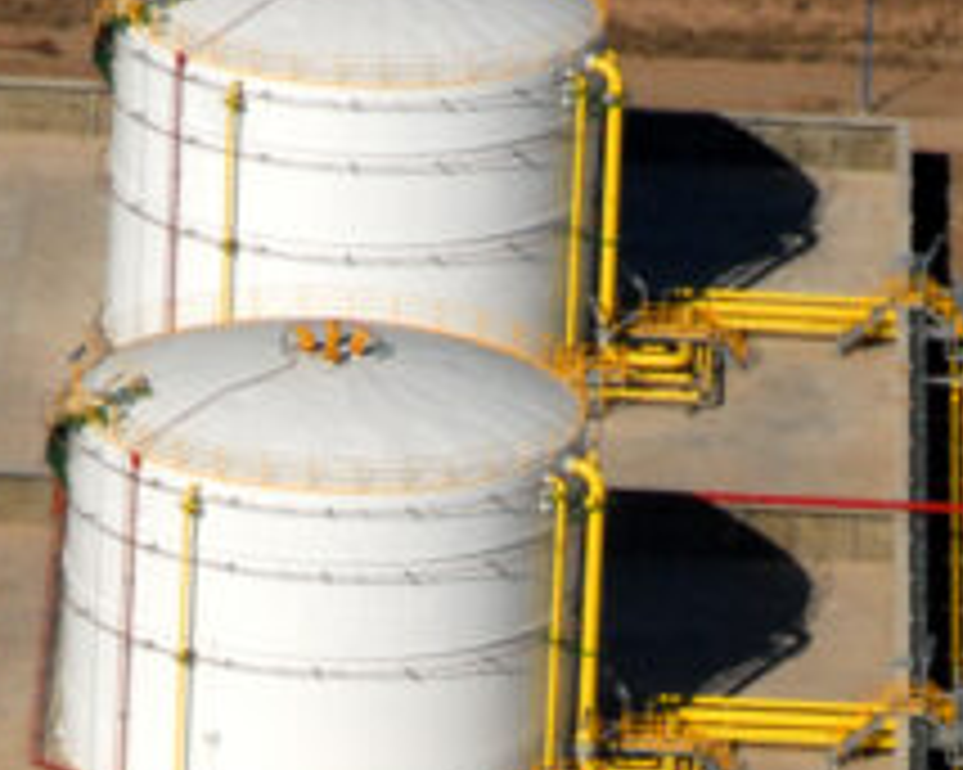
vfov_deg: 2.3
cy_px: 1227
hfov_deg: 2.9
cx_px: 765
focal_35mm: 674
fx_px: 19201
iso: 250
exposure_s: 1/1000
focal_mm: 100
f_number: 11
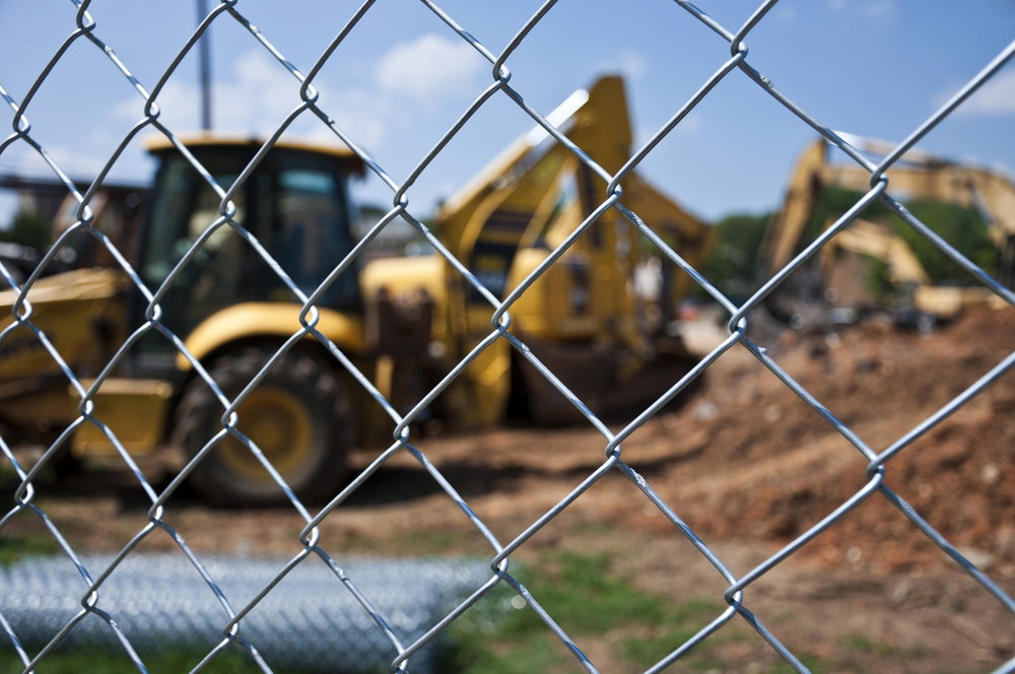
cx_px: 508
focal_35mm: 38
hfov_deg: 51.3
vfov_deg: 35.4
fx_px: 1056
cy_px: 337
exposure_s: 1/1500
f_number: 4
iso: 200
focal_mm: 25
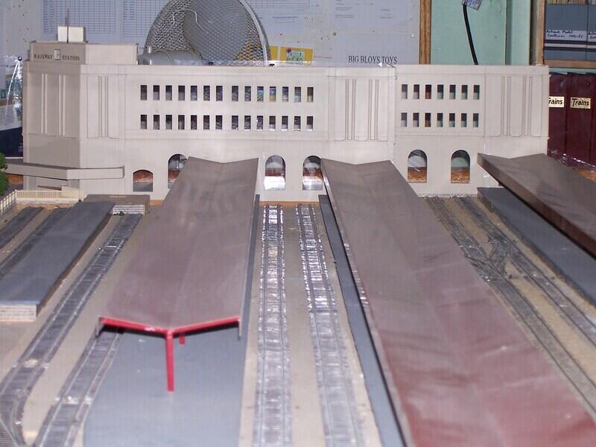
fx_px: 2101
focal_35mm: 122
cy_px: 224
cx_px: 298
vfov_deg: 12.1
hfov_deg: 16.1
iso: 140
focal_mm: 21
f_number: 4
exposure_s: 1/125
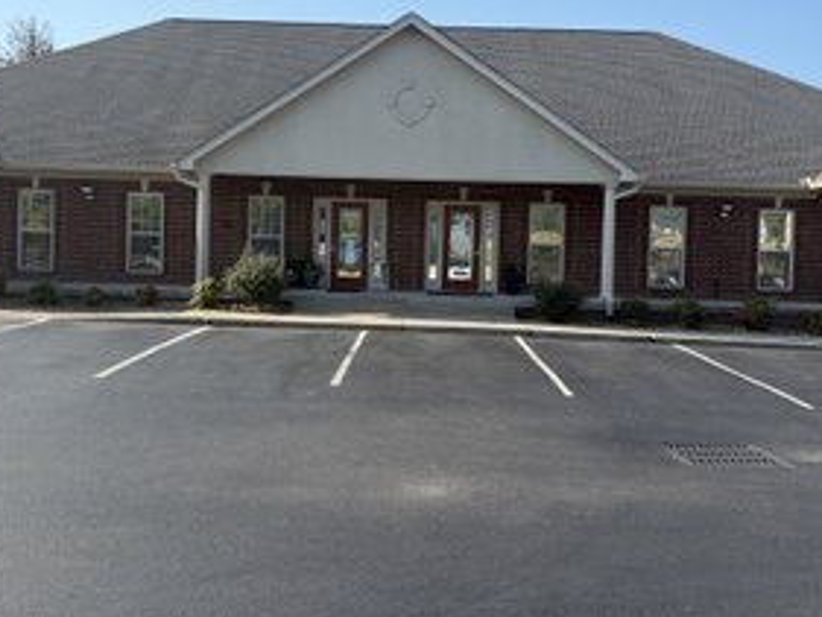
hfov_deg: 50.1
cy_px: 272
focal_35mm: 37
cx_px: 401
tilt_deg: -2.7
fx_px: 879
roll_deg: -0.9
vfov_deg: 38.6
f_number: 1.6
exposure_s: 1/2141
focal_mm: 5.96
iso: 50
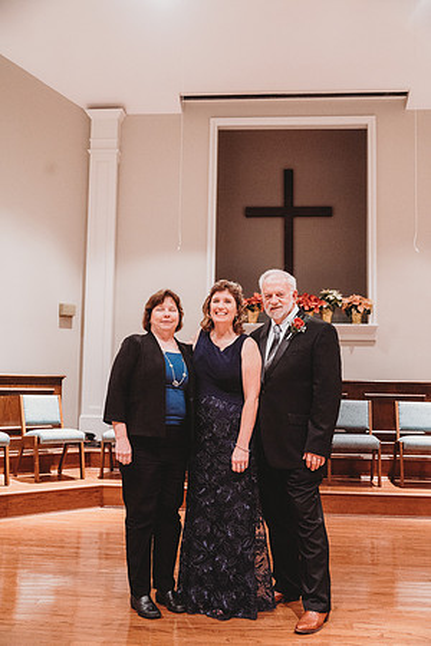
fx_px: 682
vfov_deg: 50.7
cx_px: 216
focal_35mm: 38
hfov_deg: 35.1
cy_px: 323
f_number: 4
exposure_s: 1/200
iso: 6400
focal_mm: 38
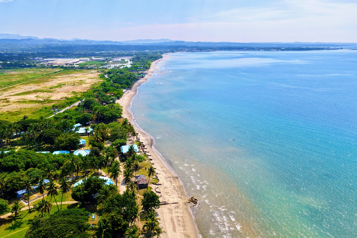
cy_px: 119
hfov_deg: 65.5
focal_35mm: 28
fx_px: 278
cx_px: 178
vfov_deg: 46.4
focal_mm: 14.45
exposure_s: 1/2500
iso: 200
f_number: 2.8
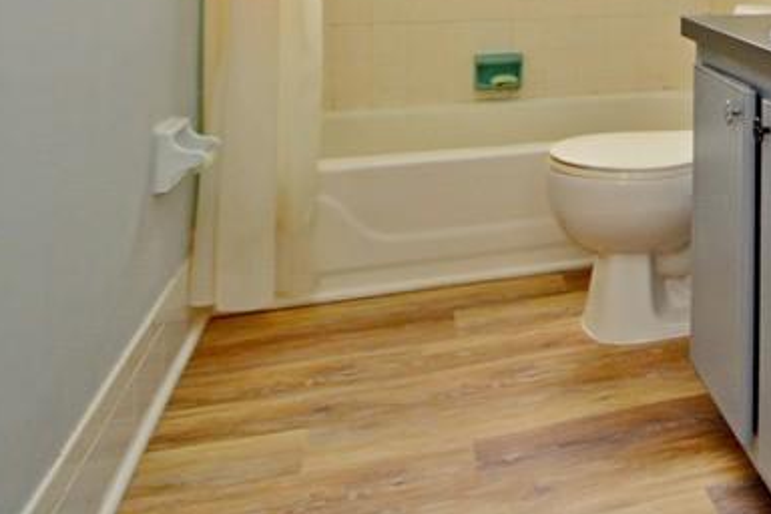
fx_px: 857
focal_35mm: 40
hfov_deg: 42.3
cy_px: -82
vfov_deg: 29.4
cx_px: 759
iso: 360
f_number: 4
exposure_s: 1/60
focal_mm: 10
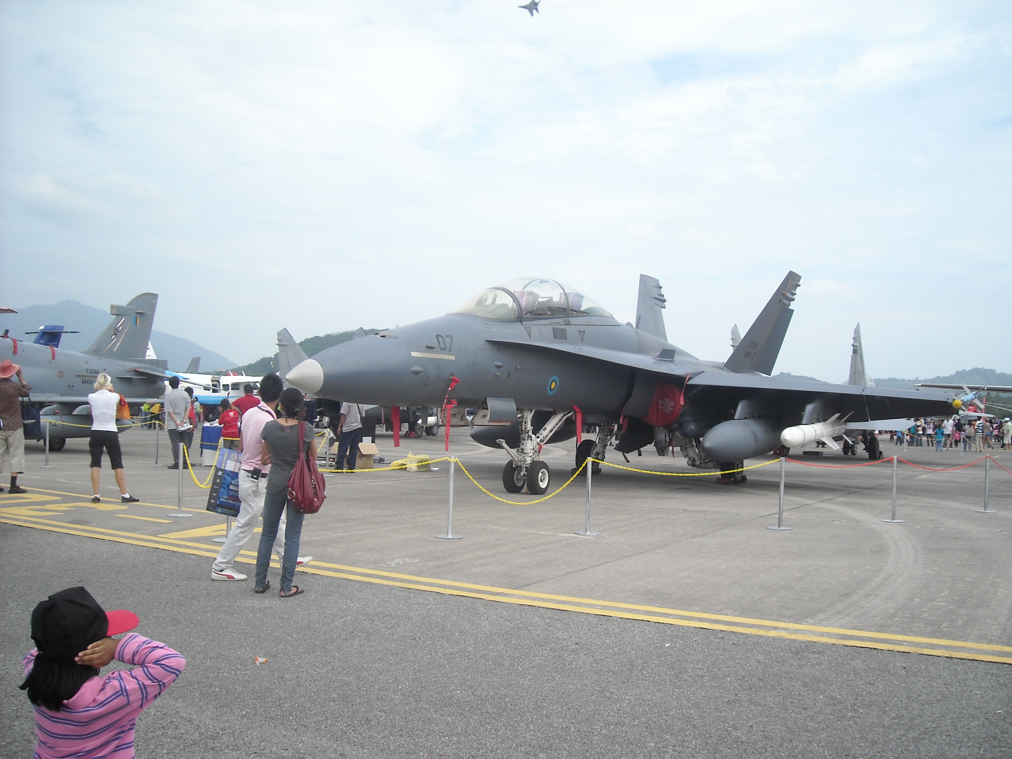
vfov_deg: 40.7
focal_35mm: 35
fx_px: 1023
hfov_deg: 52.6
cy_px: 380
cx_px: 506
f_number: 5.6
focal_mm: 5.7
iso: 64
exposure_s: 1/218
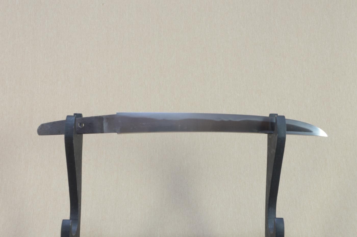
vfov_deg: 34.2
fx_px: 386
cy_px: 118
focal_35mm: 39
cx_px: 178
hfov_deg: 49.6
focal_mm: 26
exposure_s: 1/1.6
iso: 400
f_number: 11
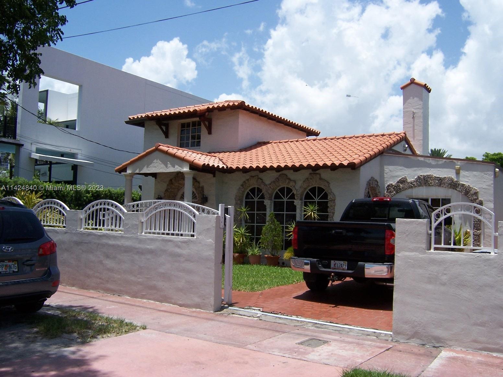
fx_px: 480
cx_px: 252
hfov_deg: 55.4
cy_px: 188
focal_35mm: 33
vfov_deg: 42.9
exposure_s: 1/1000
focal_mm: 5.5
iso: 80
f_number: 4
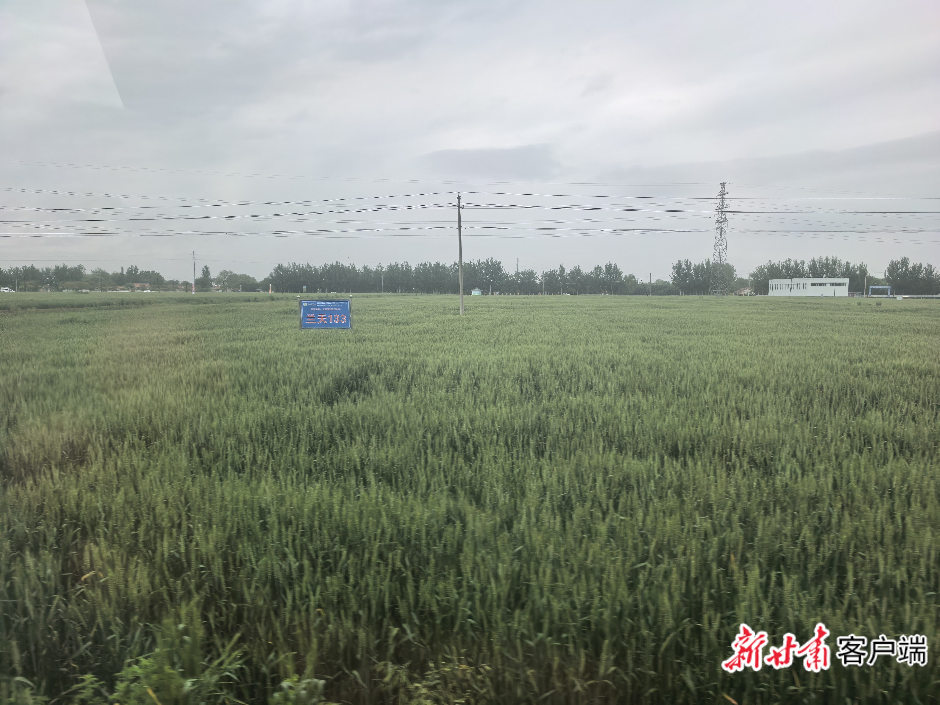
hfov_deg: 71.6
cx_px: 470
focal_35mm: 24
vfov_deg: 56.8
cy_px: 352
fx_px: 652
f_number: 2
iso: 50
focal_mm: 5.75
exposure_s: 1/308
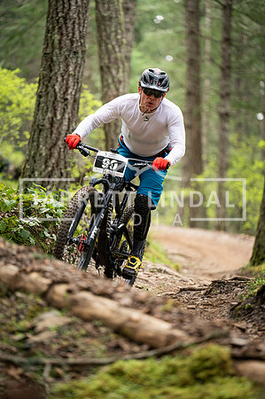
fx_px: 1826
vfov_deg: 12.5
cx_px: 132
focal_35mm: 165
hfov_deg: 8.3
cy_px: 200
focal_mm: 165
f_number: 2.8
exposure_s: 1/1600
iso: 1600
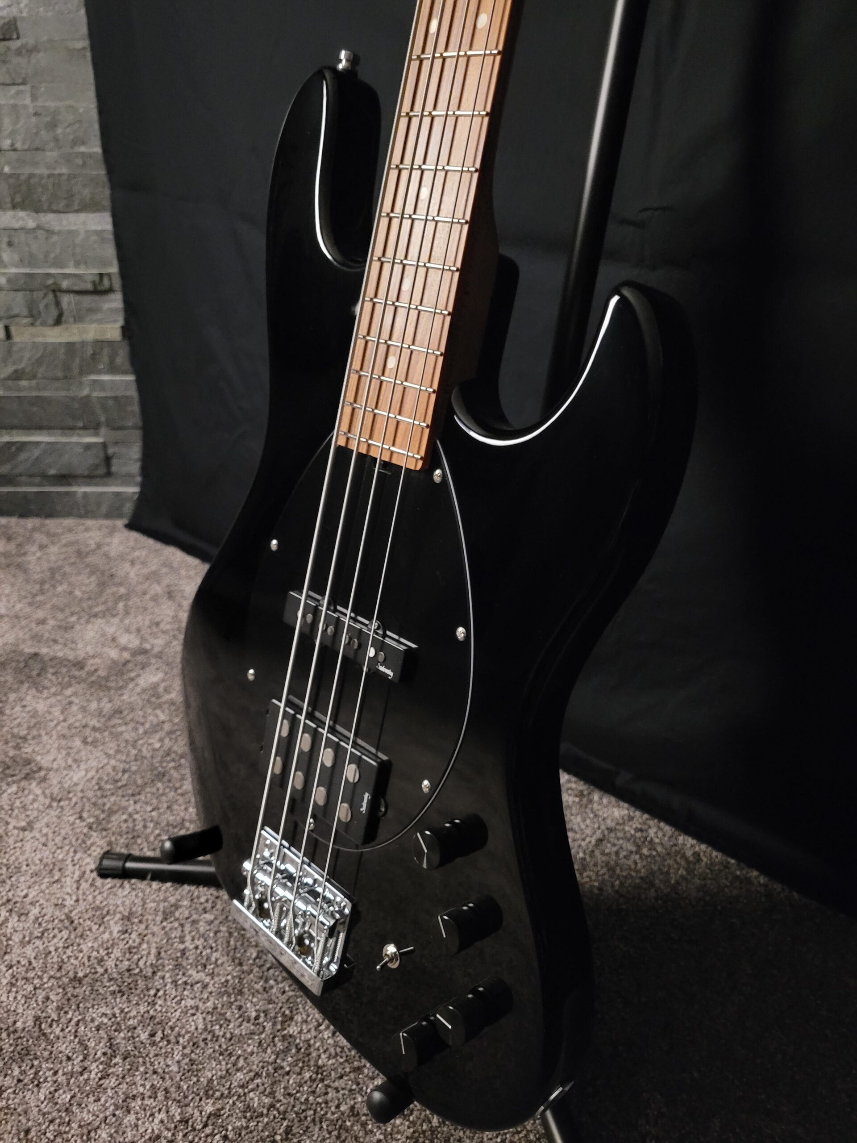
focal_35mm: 26
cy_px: 572
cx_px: 428
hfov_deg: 53.1
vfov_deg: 67.3
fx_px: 858
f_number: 1.8
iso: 1250
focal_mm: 5.4
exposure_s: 1/15
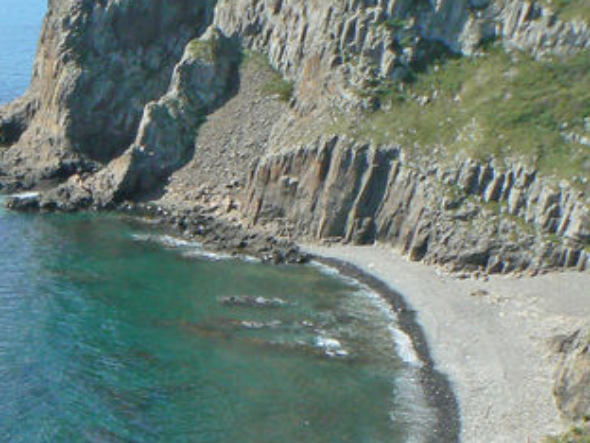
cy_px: 495
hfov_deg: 18.4
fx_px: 1773
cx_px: -17
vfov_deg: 13.9
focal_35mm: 104
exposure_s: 1/250
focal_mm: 6
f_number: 8
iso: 80
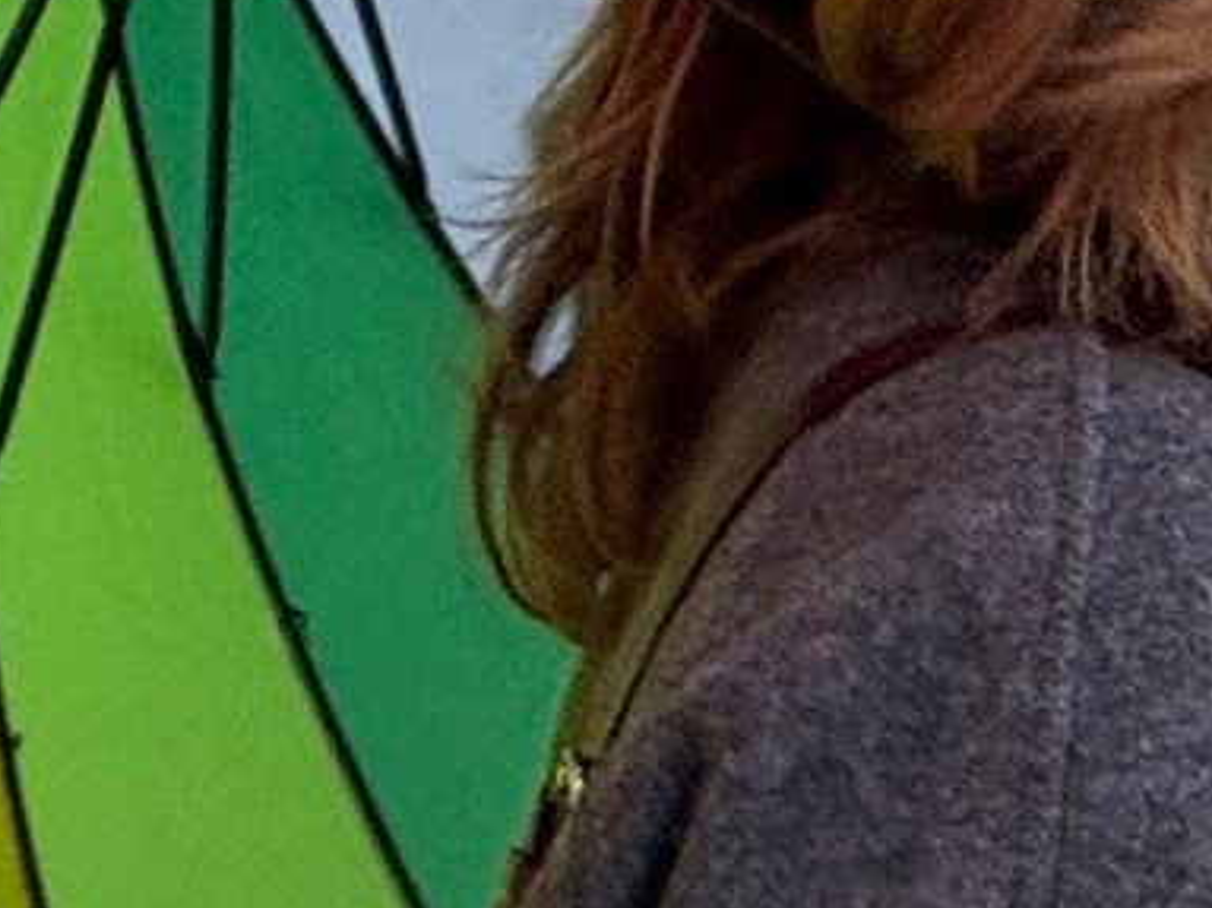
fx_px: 28106
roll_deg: -2.1
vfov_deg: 1.8
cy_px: -655
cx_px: 1418
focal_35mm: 803
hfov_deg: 2.5
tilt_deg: +1.4
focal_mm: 15.66
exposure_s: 1/131
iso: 64
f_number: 2.8
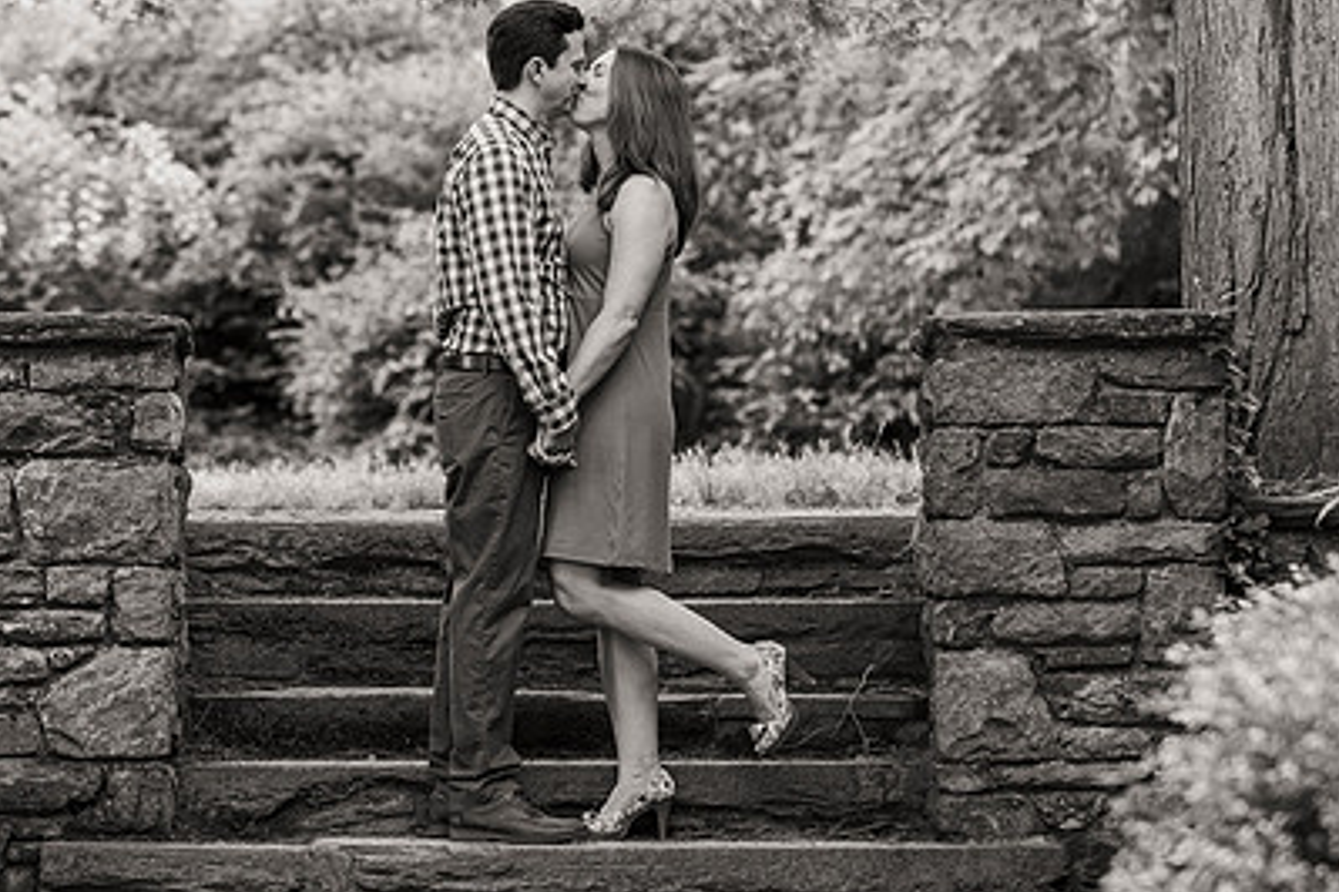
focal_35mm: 157
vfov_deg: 8.7
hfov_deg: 13.1
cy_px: 271
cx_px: 589
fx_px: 5839
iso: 800
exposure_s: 1/80
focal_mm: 102
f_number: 3.5
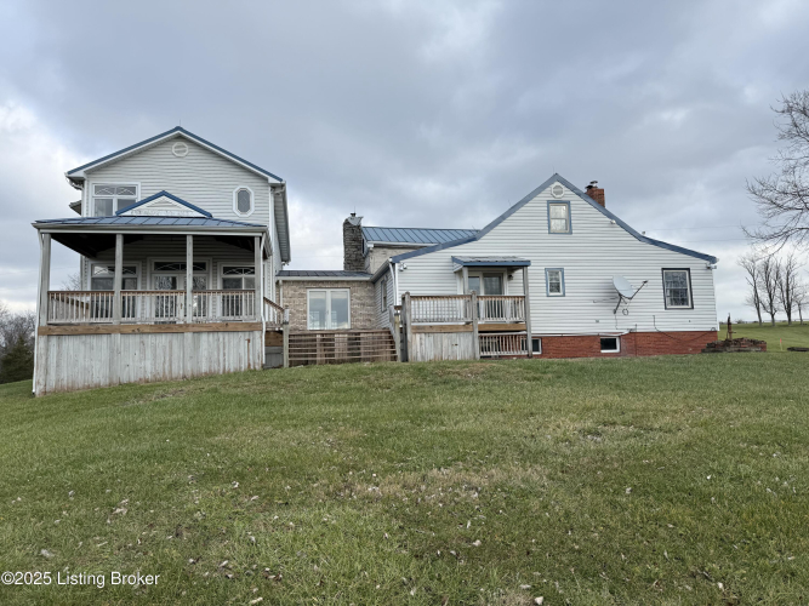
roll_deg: +1.5
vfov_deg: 56.8
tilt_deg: +5.1
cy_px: 303
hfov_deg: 71.6
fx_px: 561
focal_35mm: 24
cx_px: 404
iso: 80
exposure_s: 1/2053
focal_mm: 6.76
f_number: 1.78
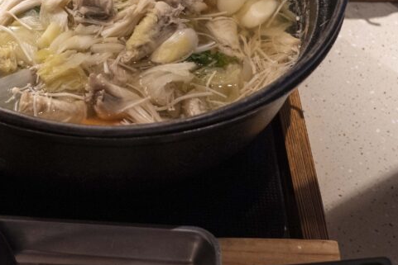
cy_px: 48
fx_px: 1084
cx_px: 33
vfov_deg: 13.9
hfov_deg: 20.4
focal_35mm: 98
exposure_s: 1/160
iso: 6400
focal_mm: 46
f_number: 5.6
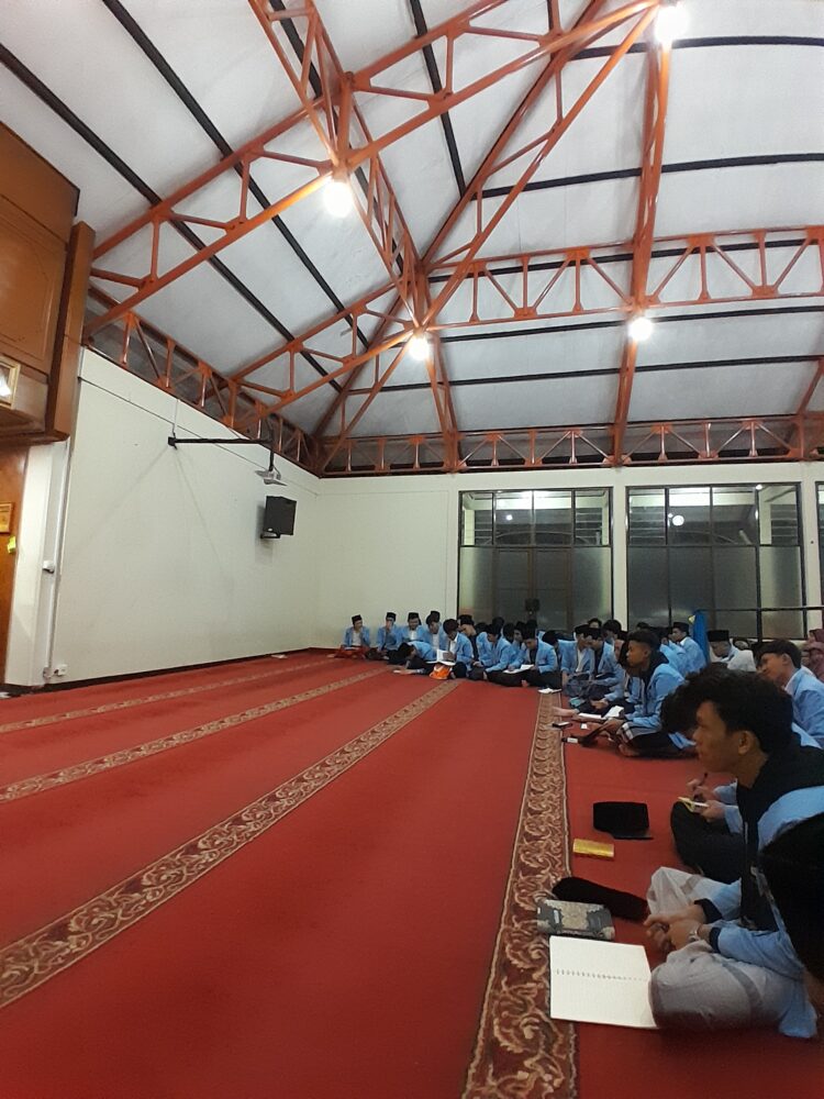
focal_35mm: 17
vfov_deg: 91.0
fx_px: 540
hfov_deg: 74.7
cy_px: 550
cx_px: 412
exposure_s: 1/20
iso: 500
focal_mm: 1.46
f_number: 2.2
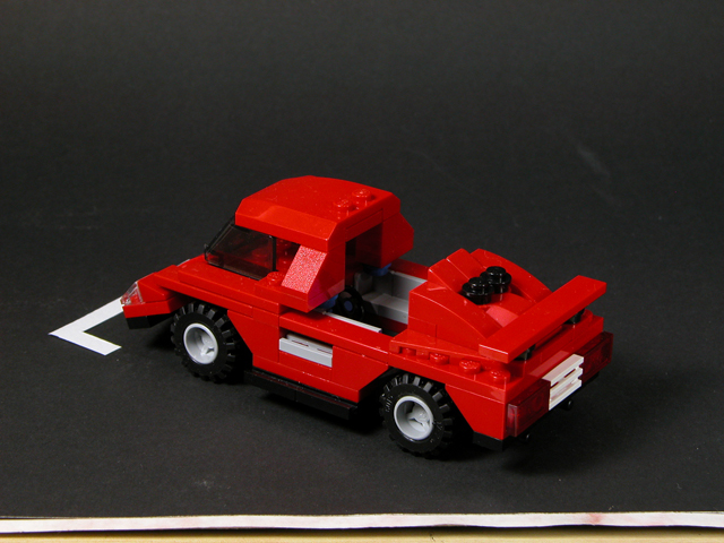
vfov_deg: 15.9
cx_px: 362
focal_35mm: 93
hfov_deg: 21.1
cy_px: 272
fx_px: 1945
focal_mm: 23.7
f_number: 5.7
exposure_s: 1/8
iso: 100
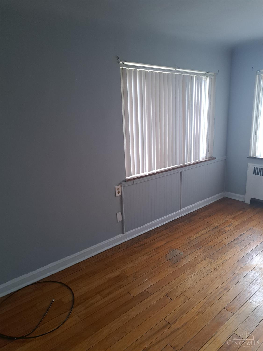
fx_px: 243
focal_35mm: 24
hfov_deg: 56.8
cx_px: 132
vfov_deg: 71.6
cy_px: 176
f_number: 1.8
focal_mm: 5.23
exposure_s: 1/60
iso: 250
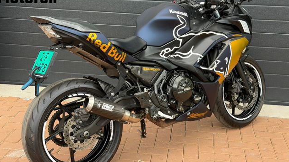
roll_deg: -1.6
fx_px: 406
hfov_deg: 39.2
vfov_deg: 22.6
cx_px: 144
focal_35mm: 53
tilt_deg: -16.4
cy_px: 82
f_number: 1.78
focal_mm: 6.76
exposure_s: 1/819
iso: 80
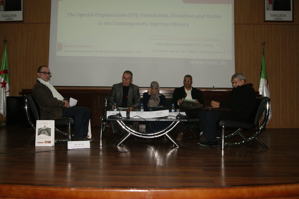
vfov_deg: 40.0
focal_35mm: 33
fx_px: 274
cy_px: 100
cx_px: 150
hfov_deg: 57.2
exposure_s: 1/60
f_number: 5.6
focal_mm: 22
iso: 400
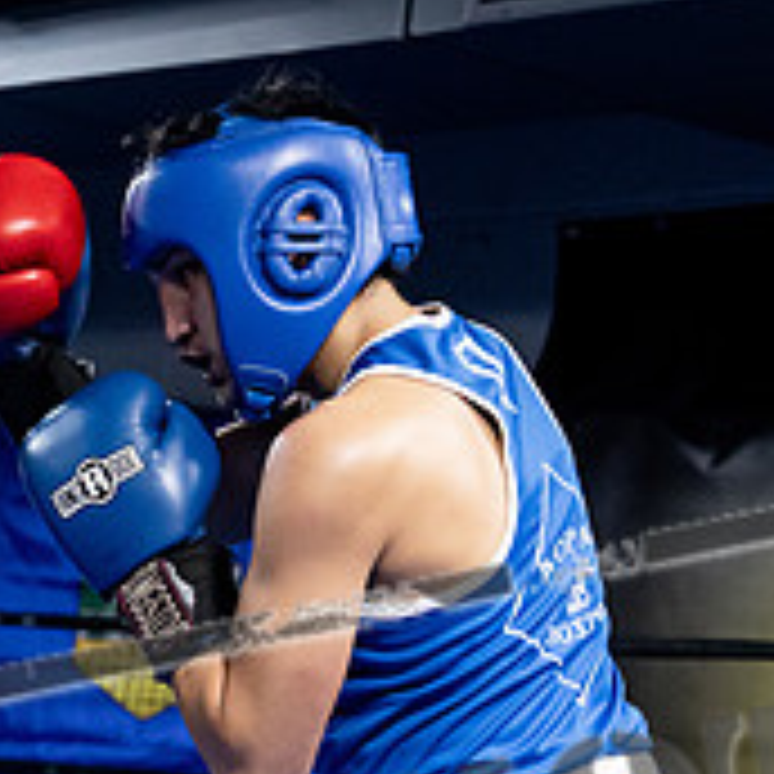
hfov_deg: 11.9
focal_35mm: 143
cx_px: -220
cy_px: 785
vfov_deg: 12.1
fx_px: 3617
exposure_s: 1/1000
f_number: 2.8
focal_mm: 50
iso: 8000
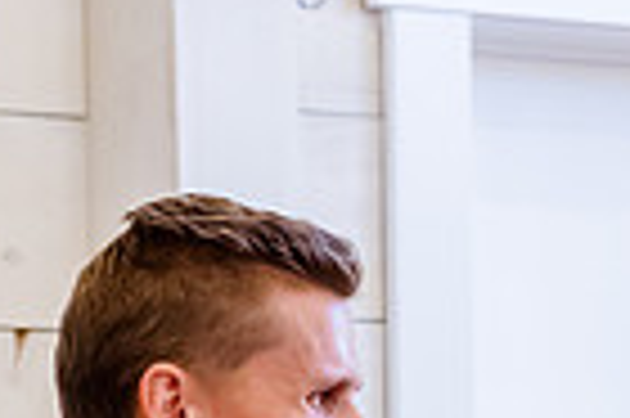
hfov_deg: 5.8
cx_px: 670
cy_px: 705
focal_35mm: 352
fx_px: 6153
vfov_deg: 3.9
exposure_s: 1/200
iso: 3200
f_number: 6.3
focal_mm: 70
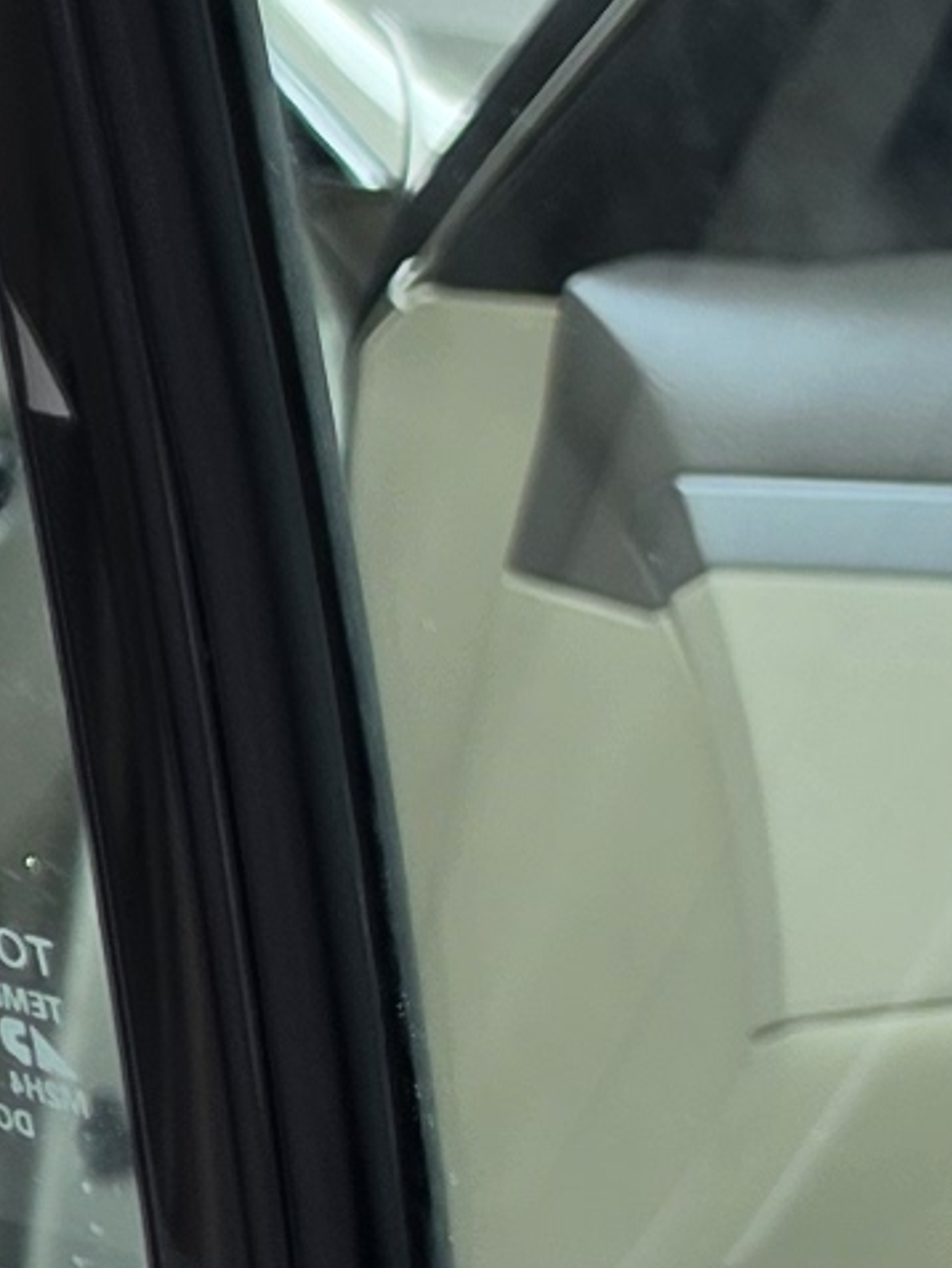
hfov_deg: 6.1
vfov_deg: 10.2
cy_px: 1202
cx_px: -3095
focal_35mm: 193
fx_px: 7074
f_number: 1.4
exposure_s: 1/180
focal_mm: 6.5
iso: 20
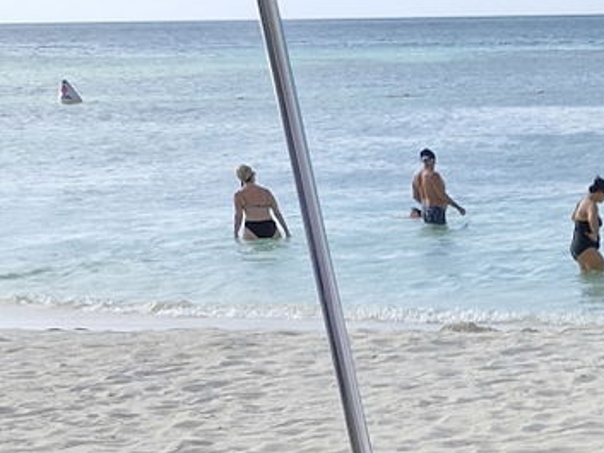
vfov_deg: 10.8
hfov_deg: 11.9
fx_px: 2182
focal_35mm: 125
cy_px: 906
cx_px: 1560
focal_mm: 5.54
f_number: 1.8
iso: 50
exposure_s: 1/1084
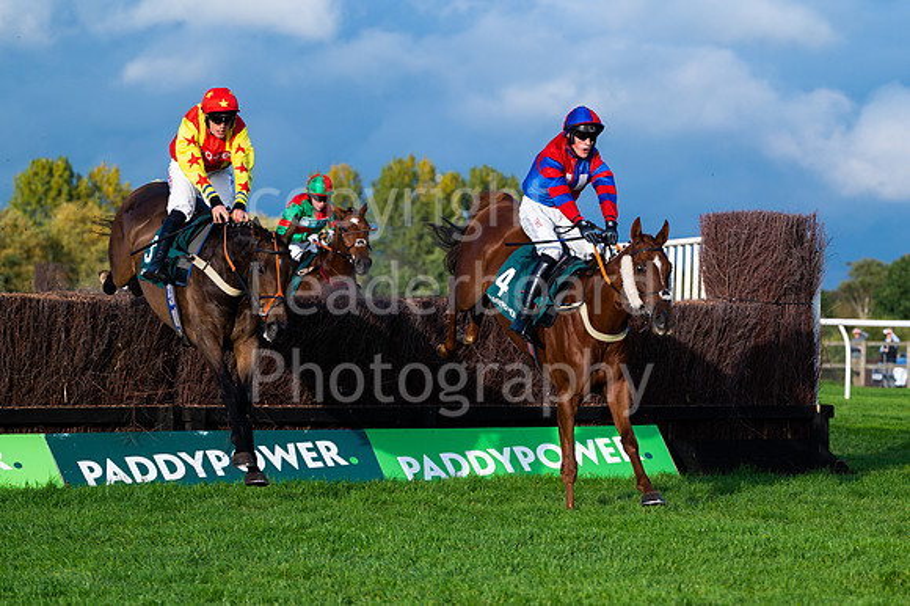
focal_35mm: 134
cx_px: 510
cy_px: 267
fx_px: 3395
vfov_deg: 10.2
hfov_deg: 15.3
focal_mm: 120
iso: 400
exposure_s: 1/3200
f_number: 4
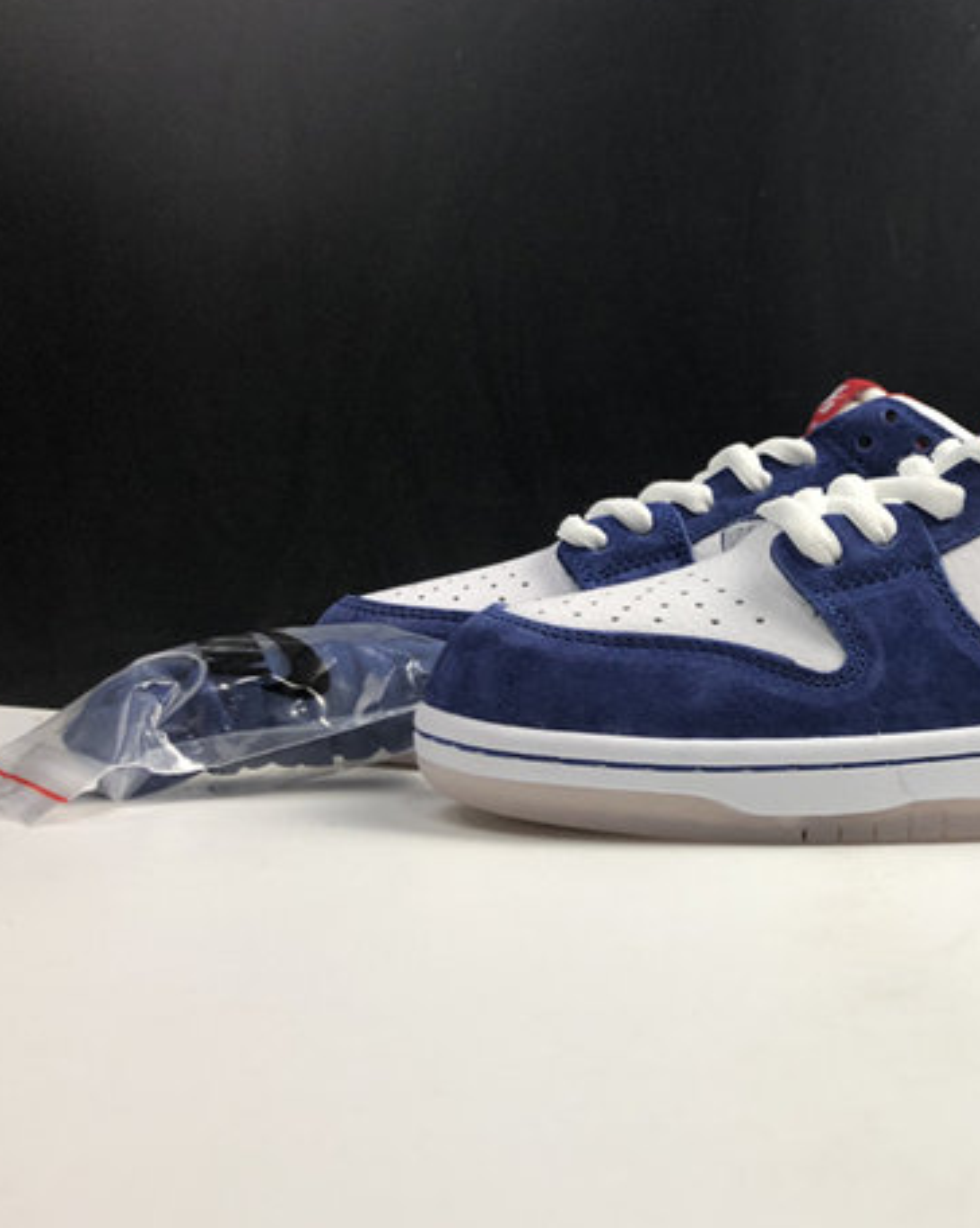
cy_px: 602
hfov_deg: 33.7
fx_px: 1525
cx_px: 880
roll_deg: +1.4
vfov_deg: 43.9
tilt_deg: +3.1
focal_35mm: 42
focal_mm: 4
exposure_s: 1/100
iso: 40
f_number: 1.8
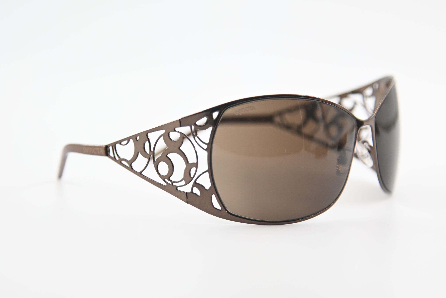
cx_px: 223
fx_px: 1672
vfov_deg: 10.2
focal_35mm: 135
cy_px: 149
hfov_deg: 15.2
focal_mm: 90
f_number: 4
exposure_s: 1/400
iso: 400
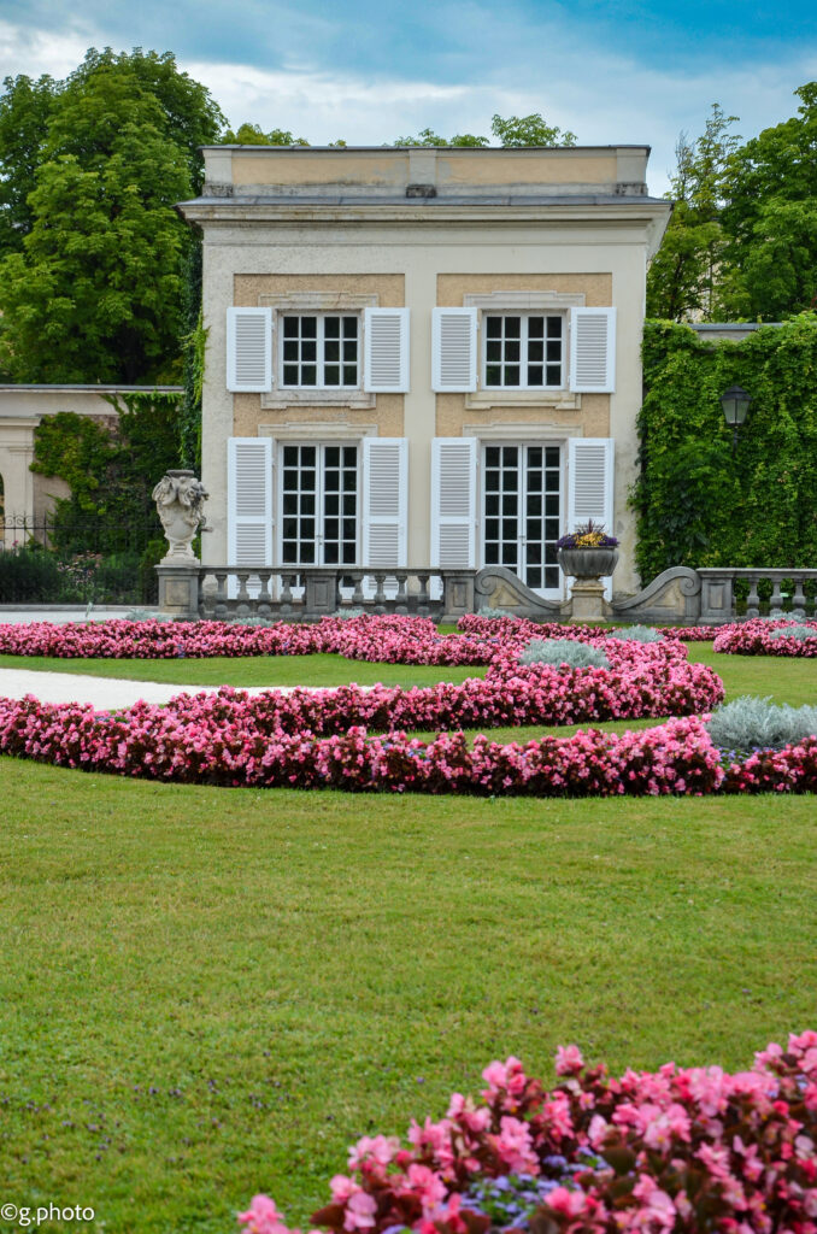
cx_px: 408
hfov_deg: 18.8
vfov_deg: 28.1
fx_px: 2462
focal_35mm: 72
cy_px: 617
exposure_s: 1/160
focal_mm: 48
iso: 250
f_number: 7.1
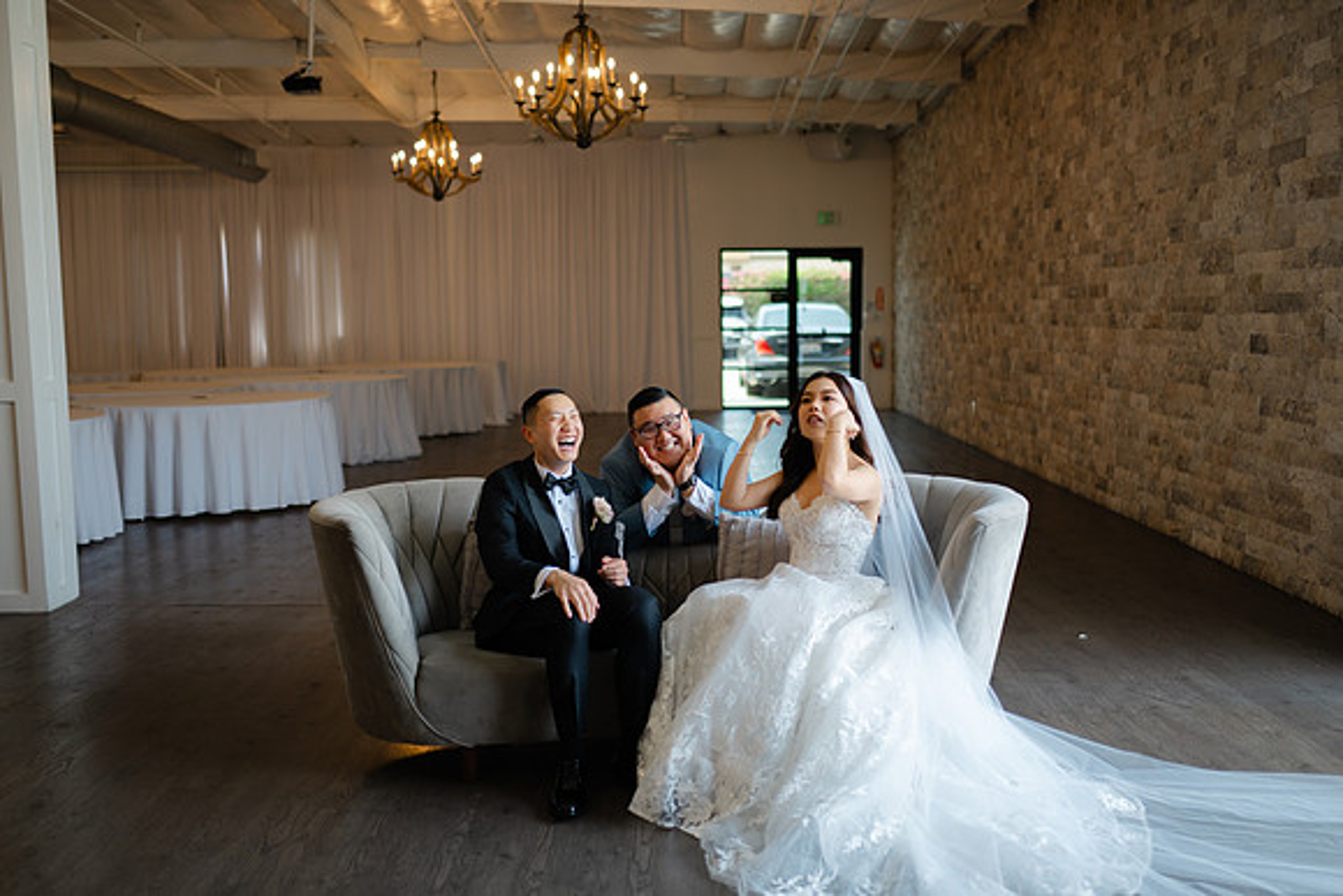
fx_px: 1366
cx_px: 672
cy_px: 448
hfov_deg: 52.3
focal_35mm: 37
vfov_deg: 36.3
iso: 90
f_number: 1.4
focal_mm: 35
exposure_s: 1/100
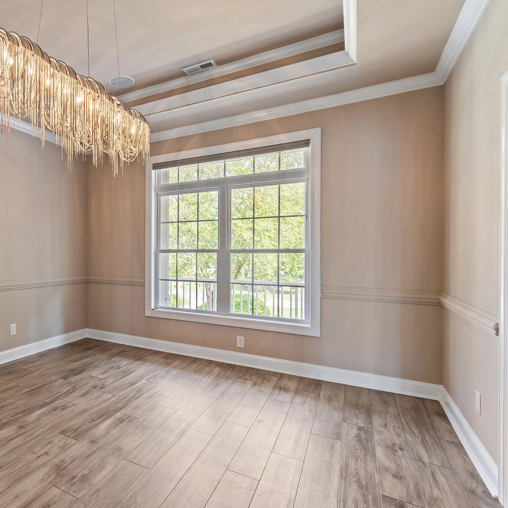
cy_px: 255
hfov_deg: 68.5
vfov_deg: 74.8
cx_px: 110
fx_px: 332
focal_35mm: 20
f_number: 4.5
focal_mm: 10
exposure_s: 1/4
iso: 100
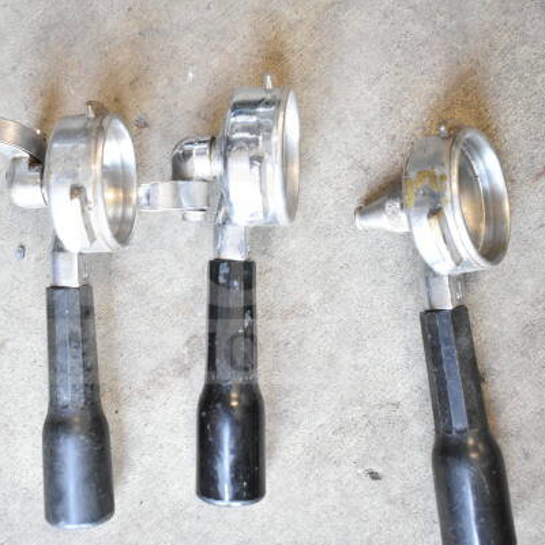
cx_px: 196
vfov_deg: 34.9
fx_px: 867
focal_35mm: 49
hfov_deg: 34.7
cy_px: 276
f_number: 4.5
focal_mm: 25
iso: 1600
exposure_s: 1/80
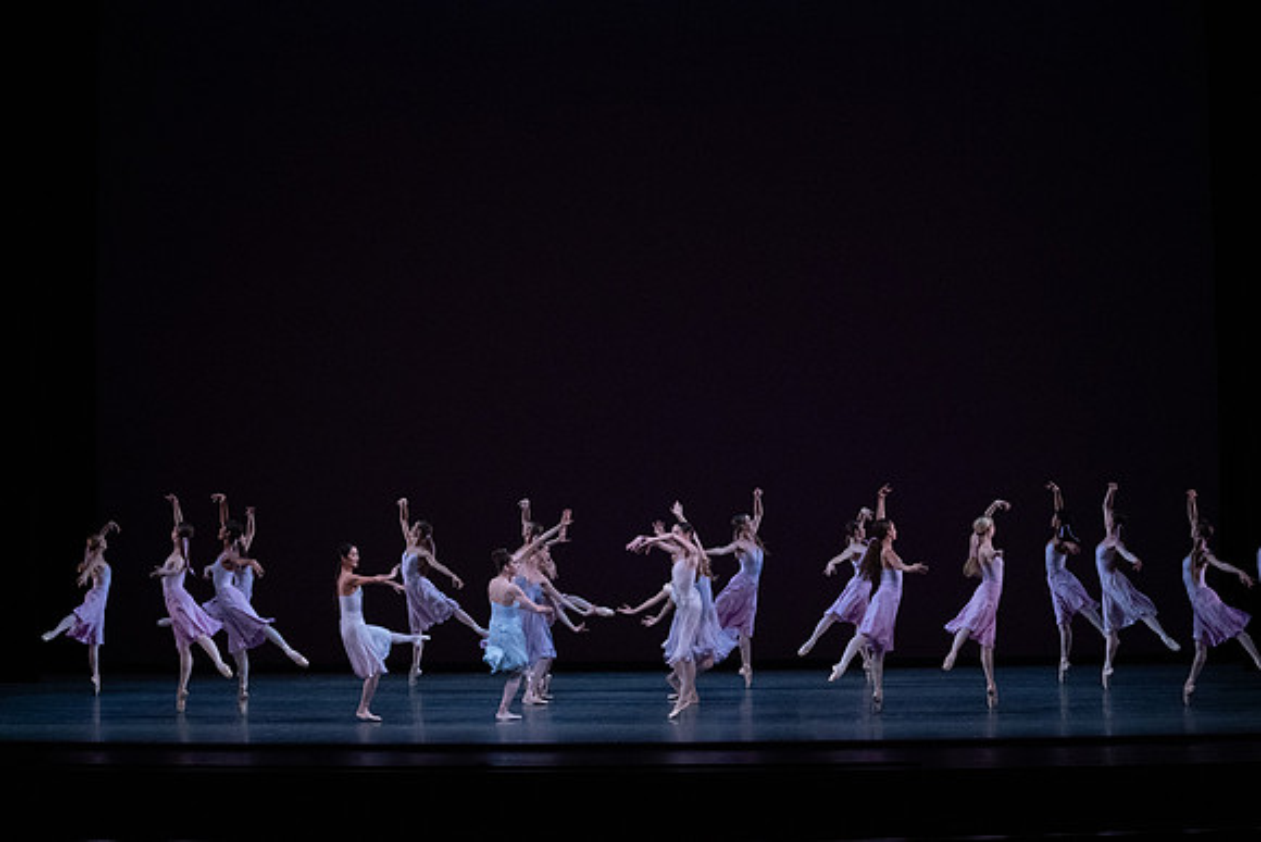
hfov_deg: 28.8
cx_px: 630
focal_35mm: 70
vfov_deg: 19.5
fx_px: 2452
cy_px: 421
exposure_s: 1/400
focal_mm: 70
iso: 12800
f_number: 13
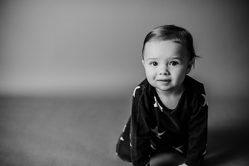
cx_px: 124
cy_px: 83
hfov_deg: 39.6
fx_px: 346
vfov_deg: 27.0
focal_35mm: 50
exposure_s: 1/160
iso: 100
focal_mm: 50
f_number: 2.2
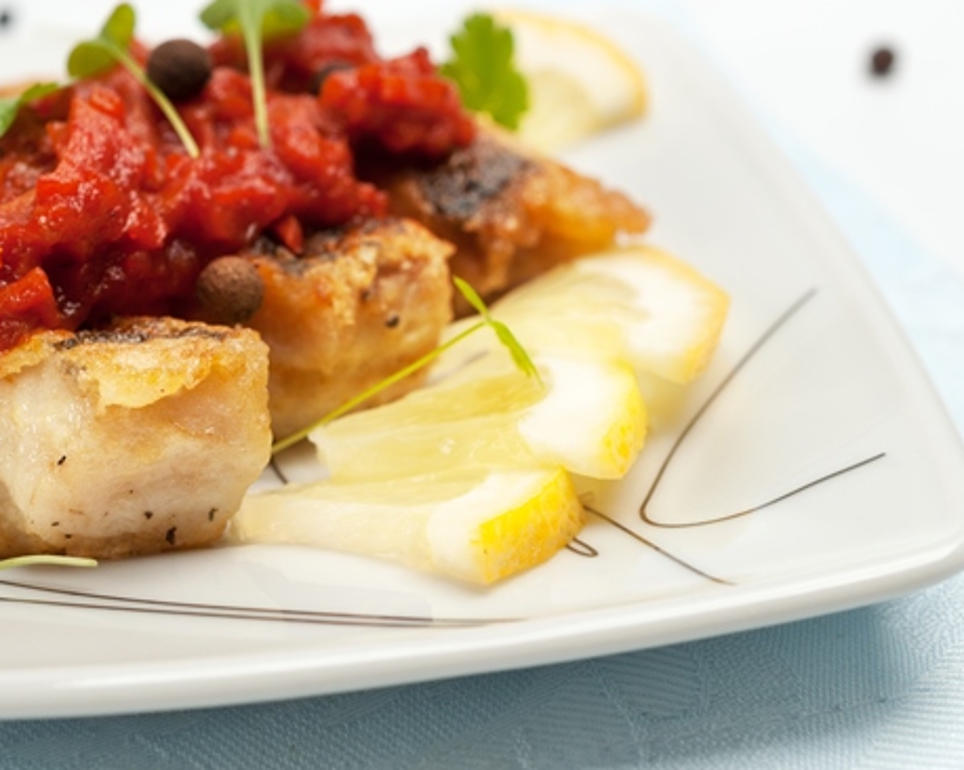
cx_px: 391
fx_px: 2110
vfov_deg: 20.7
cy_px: 389
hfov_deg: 25.7
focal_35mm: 74
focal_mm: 40
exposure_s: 1/100
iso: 200
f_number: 8
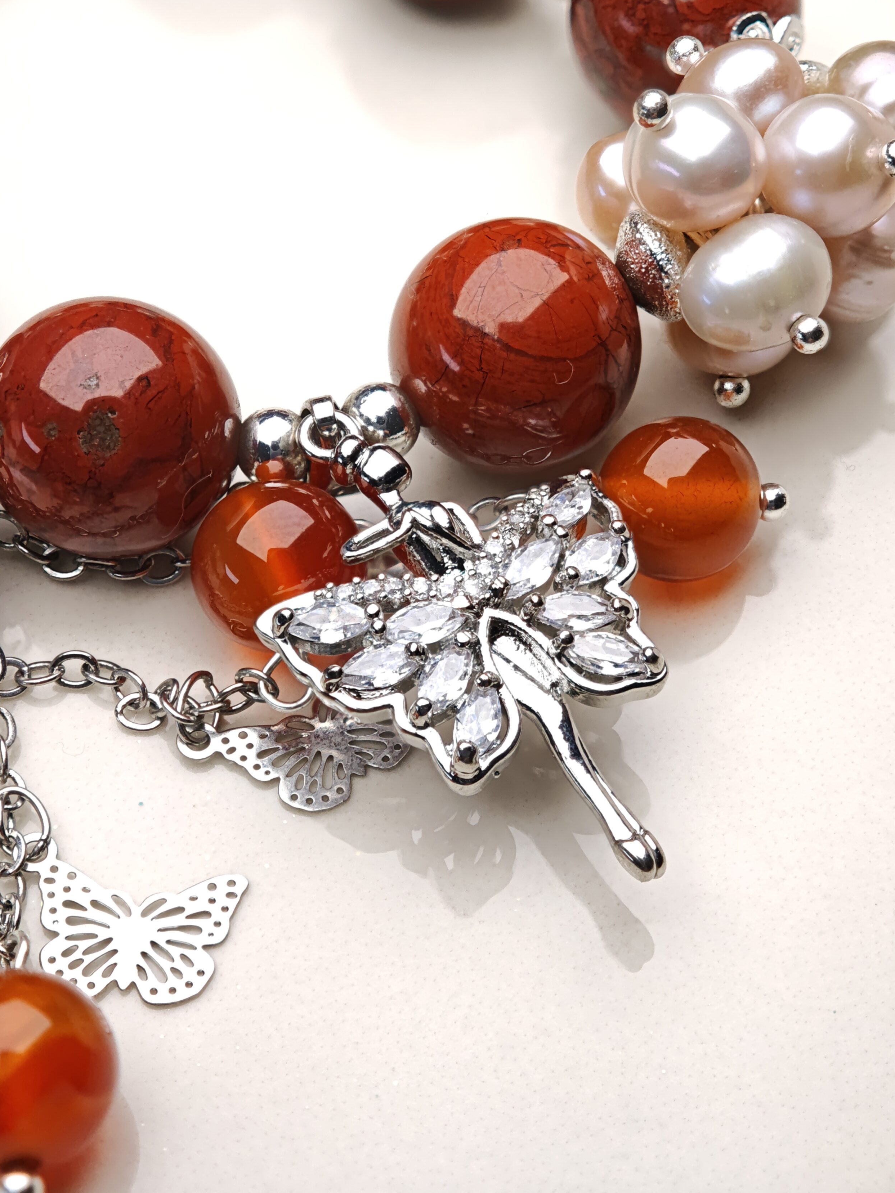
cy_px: 591
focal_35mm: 71
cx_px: 453
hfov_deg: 20.7
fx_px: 2447
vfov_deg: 27.4
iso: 160
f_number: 1.8
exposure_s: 1/1509
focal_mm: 11.5
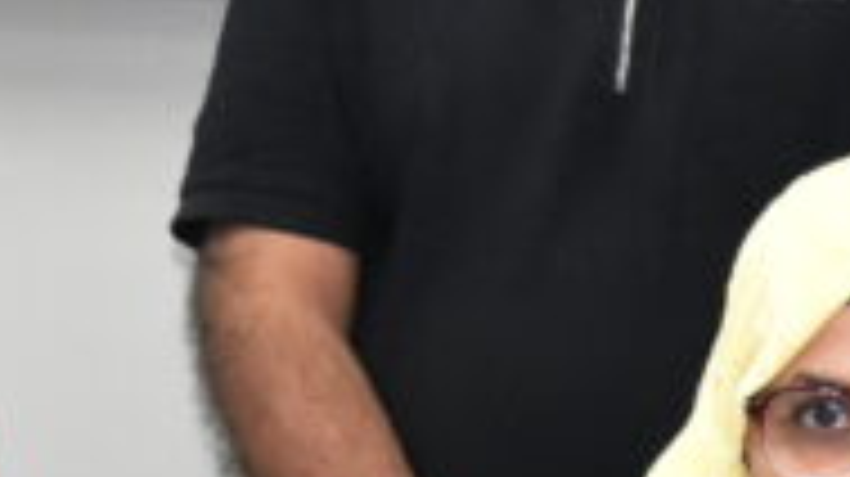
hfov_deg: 8.4
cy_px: 128
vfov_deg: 4.7
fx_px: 5766
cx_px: 846
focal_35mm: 256
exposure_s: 1/80
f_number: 4.5
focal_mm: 30
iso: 4000
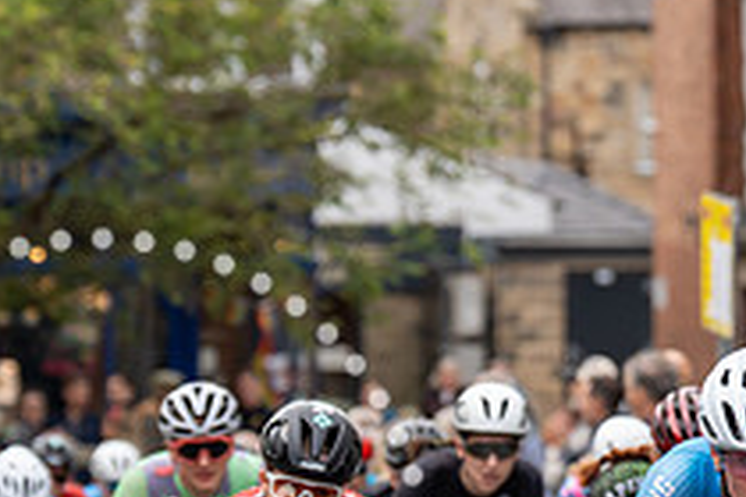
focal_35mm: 301
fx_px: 6237
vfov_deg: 4.6
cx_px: 654
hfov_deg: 6.8
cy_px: 382
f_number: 3.5
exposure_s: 1/500
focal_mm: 109
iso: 500
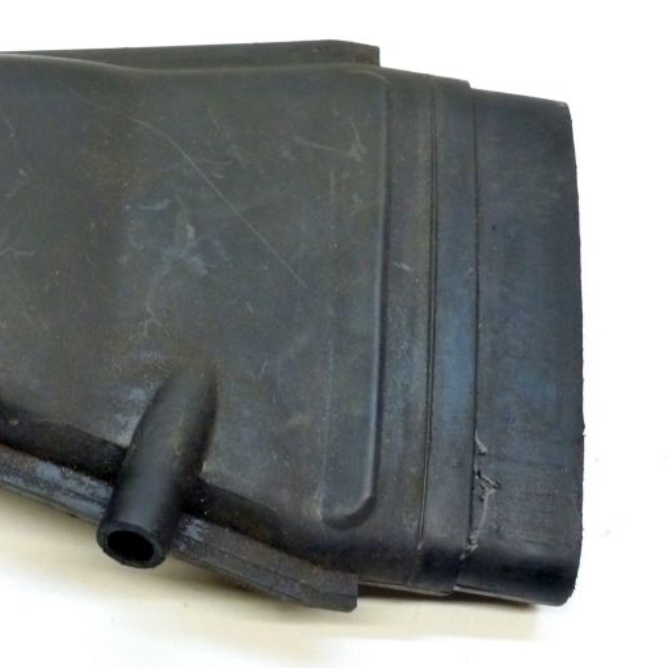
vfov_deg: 25.4
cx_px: 82
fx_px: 1485
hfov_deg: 24.7
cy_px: 315
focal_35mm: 68
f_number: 3.7
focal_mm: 6.9
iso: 400
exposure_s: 1/6
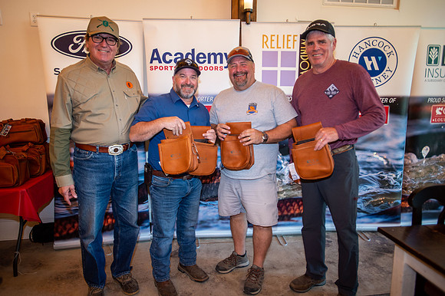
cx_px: 222
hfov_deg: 73.8
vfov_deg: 53.1
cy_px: 148
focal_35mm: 24
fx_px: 296
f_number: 2.8
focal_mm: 24
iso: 800
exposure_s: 1/60
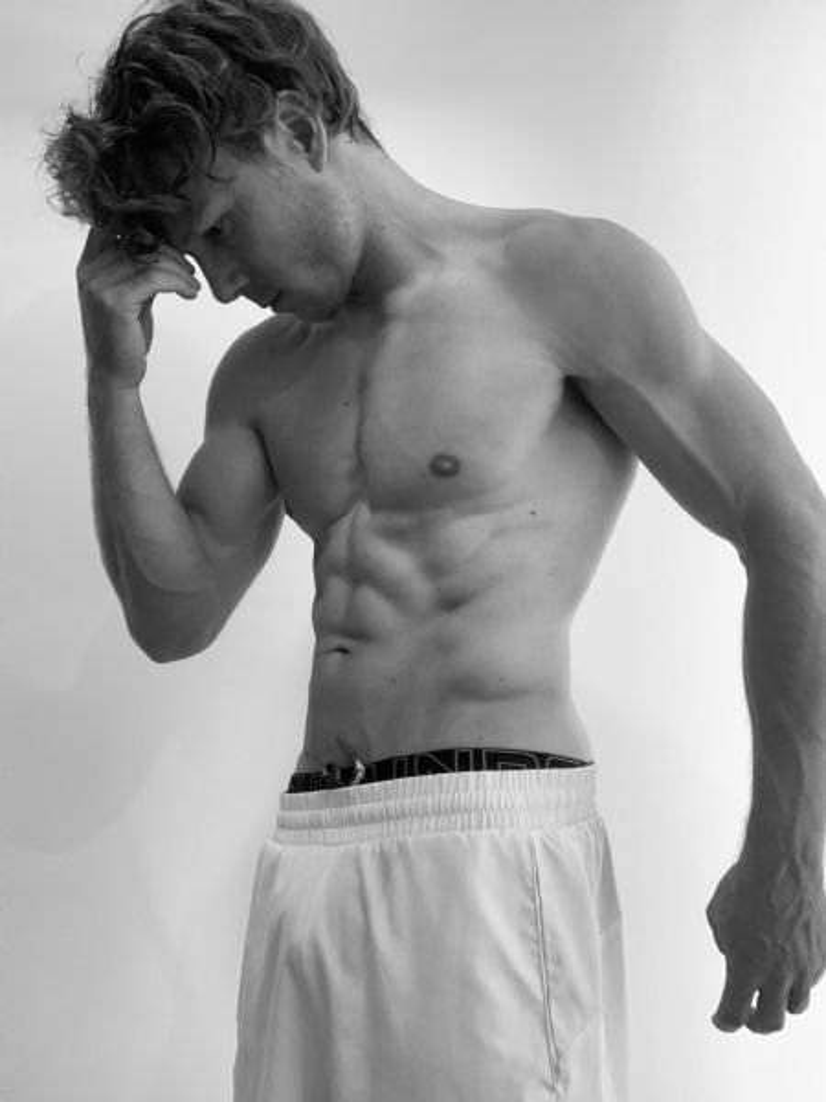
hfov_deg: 44.2
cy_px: 551
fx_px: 1018
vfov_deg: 56.8
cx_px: 413
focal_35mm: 32
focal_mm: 2.87
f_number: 2.2
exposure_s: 1/50
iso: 125
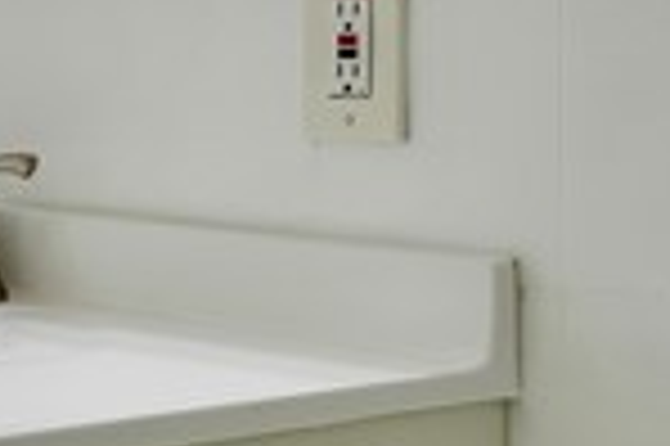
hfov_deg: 14.5
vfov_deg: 11.0
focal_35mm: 124
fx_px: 2305
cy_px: 27
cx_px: -535
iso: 400
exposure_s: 1/250
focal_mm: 17
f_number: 4
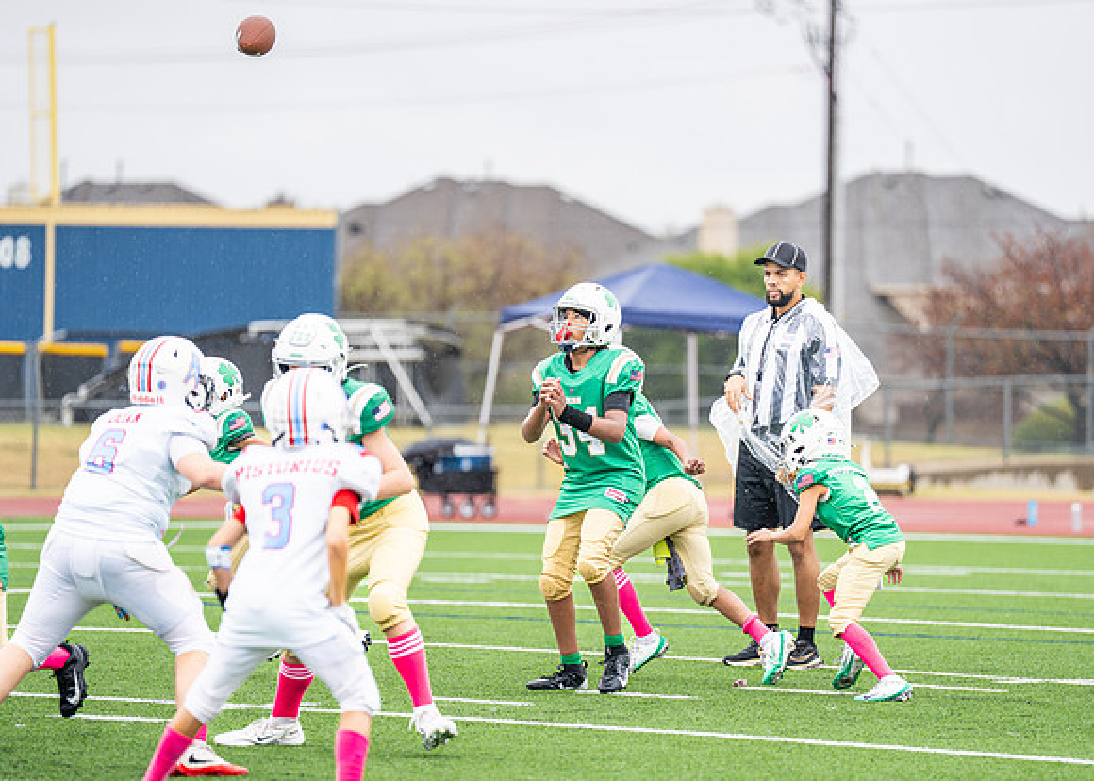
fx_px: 7014
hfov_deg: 8.9
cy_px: 417
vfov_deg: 6.4
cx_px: 582
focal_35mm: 226
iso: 400
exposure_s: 1/1250
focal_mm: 200
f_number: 2.8
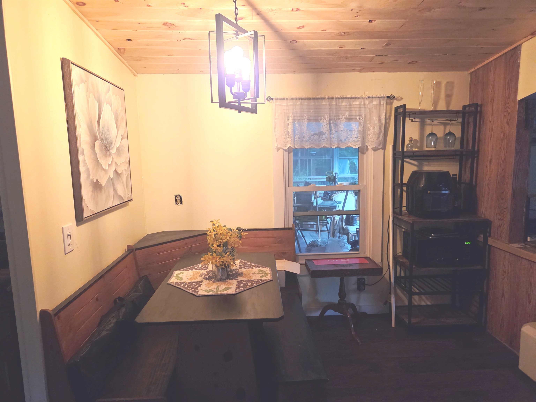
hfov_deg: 73.9
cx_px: 268
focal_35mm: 23
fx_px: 356
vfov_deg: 58.9
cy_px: 201
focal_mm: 5.4
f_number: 1.8
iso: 1000
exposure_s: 1/120
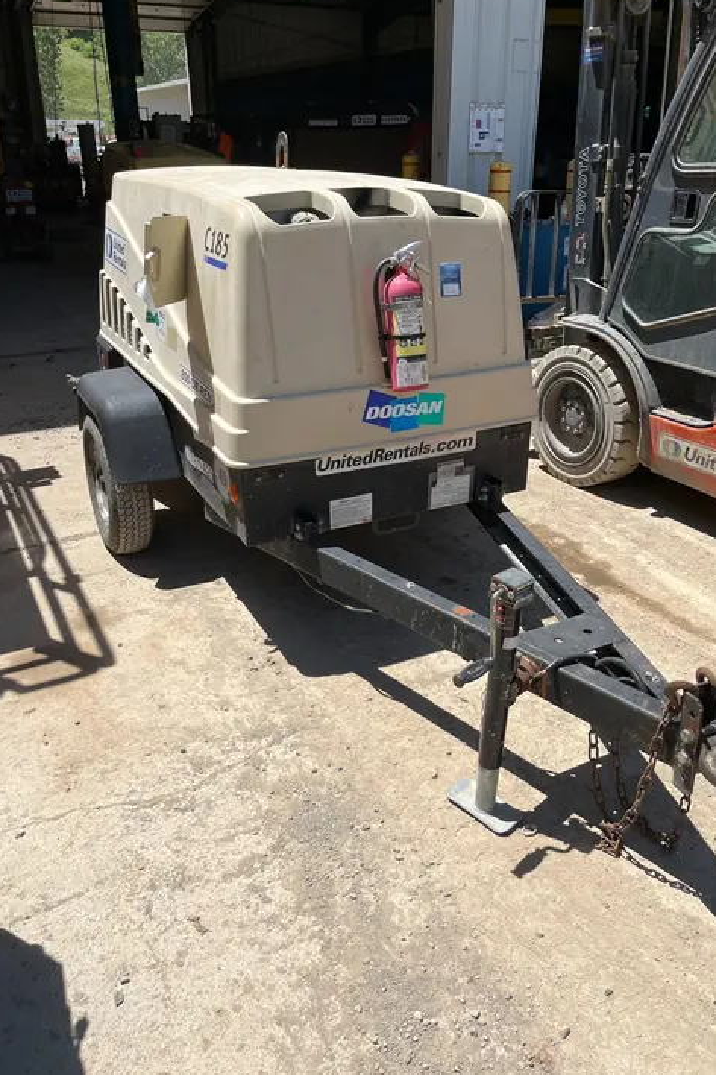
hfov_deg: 46.4
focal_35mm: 28
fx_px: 835
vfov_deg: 65.5
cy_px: 534
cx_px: 388
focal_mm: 5.1
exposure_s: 1/3876
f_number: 1.6
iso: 50
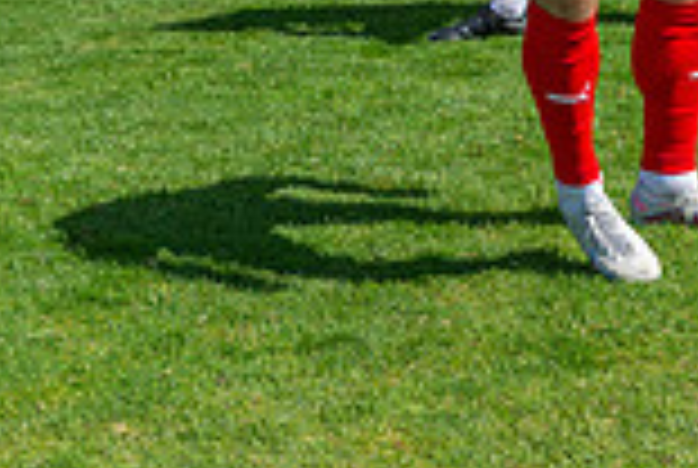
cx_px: 630
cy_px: -2
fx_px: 3030
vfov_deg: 8.8
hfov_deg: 13.0
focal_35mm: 156
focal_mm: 40
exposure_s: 1/800
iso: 125
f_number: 4
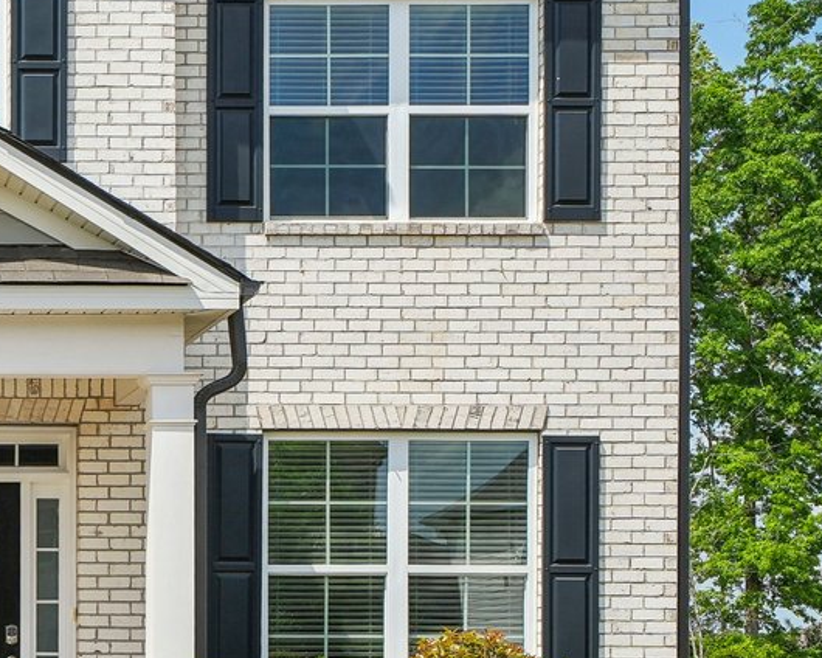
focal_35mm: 87
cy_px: 466
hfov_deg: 19.9
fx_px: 2117
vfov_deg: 17.6
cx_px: -296
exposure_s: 1/320
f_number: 7.1
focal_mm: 24
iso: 100
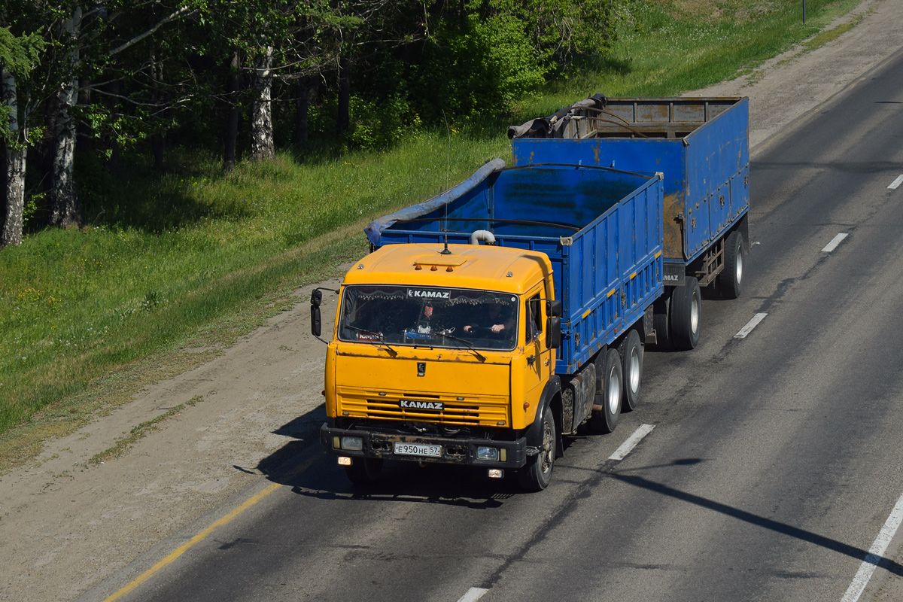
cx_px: 452
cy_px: 301
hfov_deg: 24.6
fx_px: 2069
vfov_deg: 16.6
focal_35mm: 82
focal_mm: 55
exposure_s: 1/1000
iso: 100
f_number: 5.6
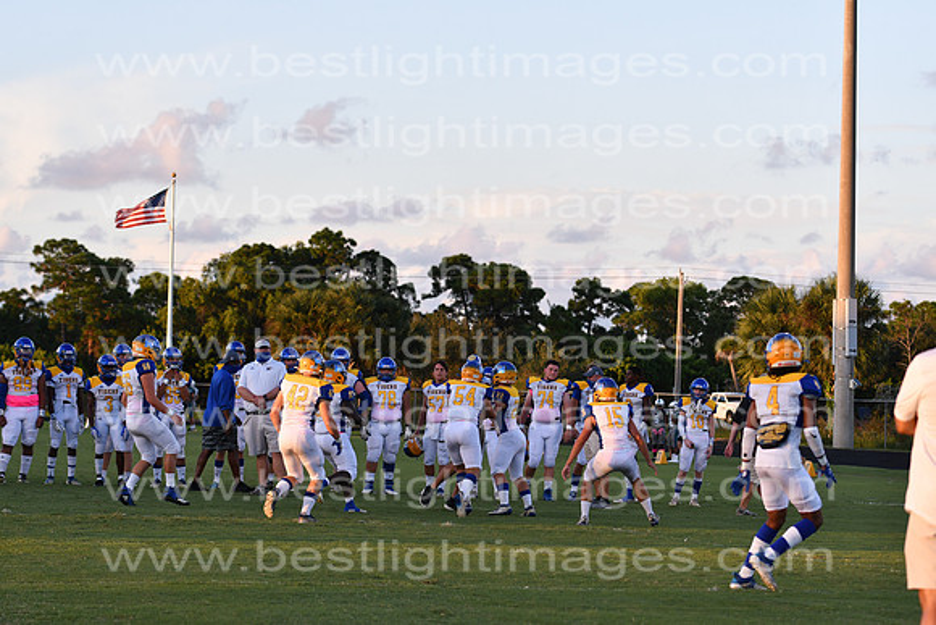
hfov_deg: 19.5
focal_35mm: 105
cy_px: 312
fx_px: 2731
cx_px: 468
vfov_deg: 13.0
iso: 400
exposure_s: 1/1000
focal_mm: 70
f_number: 4
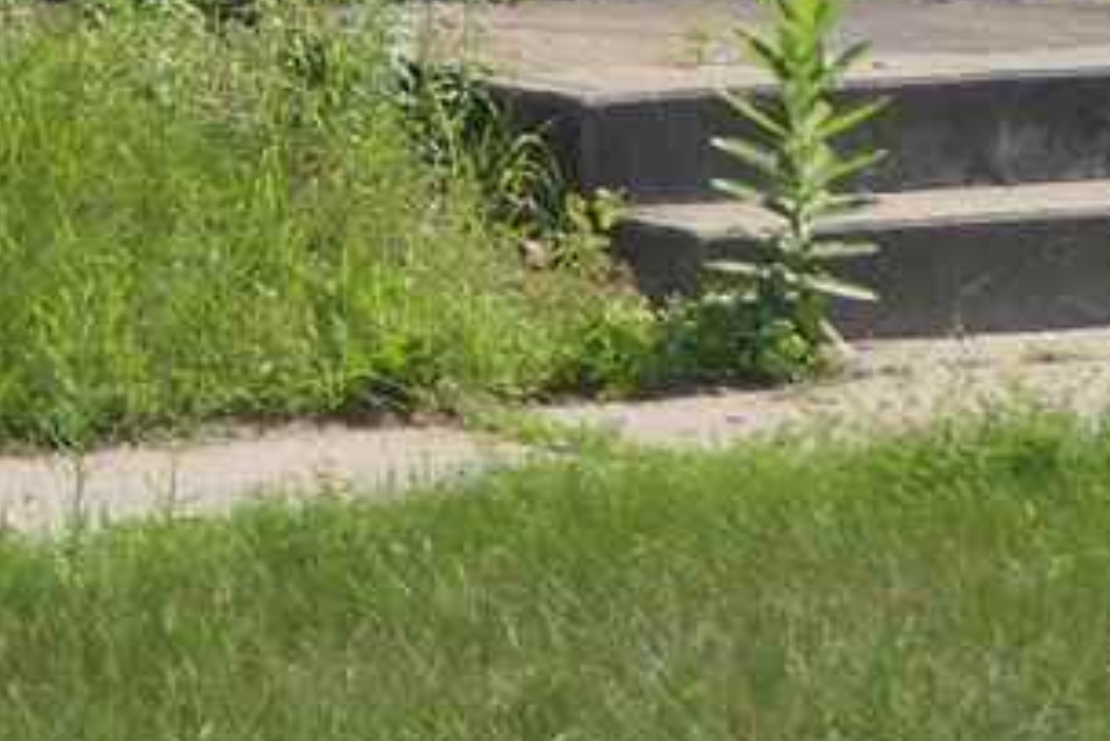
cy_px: -1301
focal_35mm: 249
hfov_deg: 8.1
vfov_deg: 5.3
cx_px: -471
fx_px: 7681
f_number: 4
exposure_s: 1/1000
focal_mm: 13.5
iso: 125
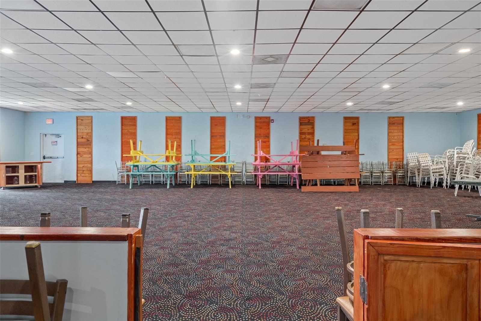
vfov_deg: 51.3
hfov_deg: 71.5
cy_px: 160
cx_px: 240
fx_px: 334
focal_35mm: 25
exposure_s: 3.2
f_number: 8
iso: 320
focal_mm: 25
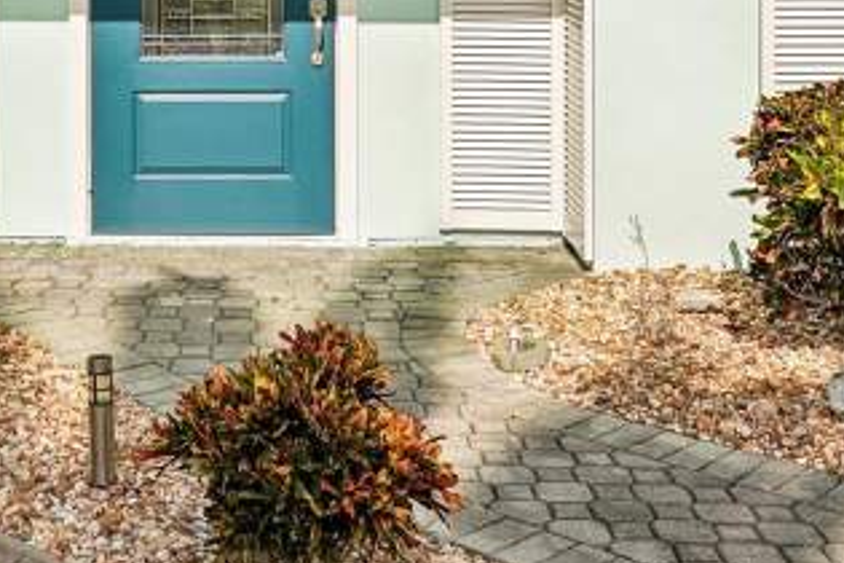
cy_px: -79
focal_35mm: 71
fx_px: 1664
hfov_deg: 28.1
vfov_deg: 18.4
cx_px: 225
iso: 400
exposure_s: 1/2000
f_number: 8
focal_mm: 28
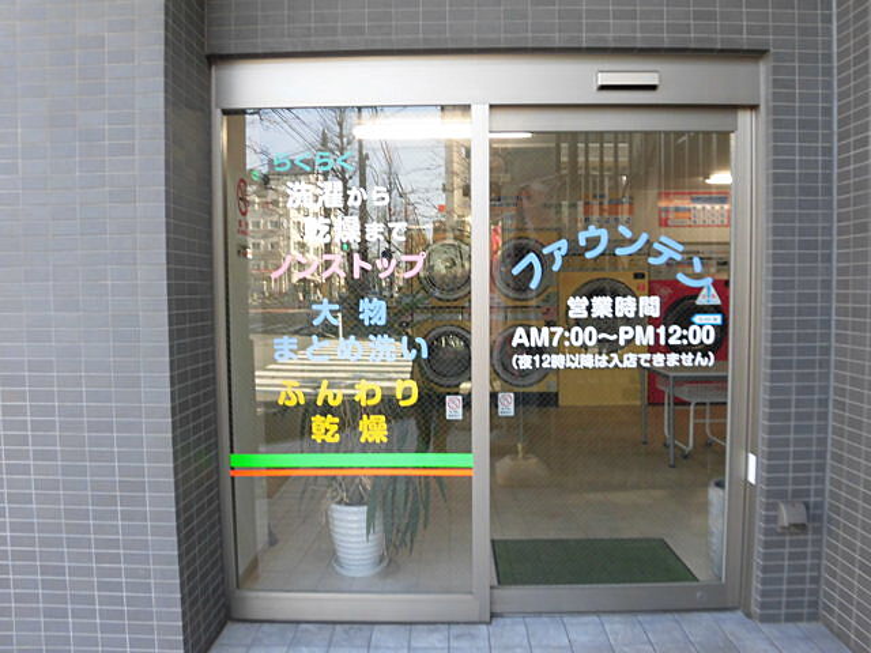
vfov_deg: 56.8
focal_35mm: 24
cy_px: 326
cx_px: 436
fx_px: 604
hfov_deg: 71.6
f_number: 3.1
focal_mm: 4.3
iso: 125
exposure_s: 1/80
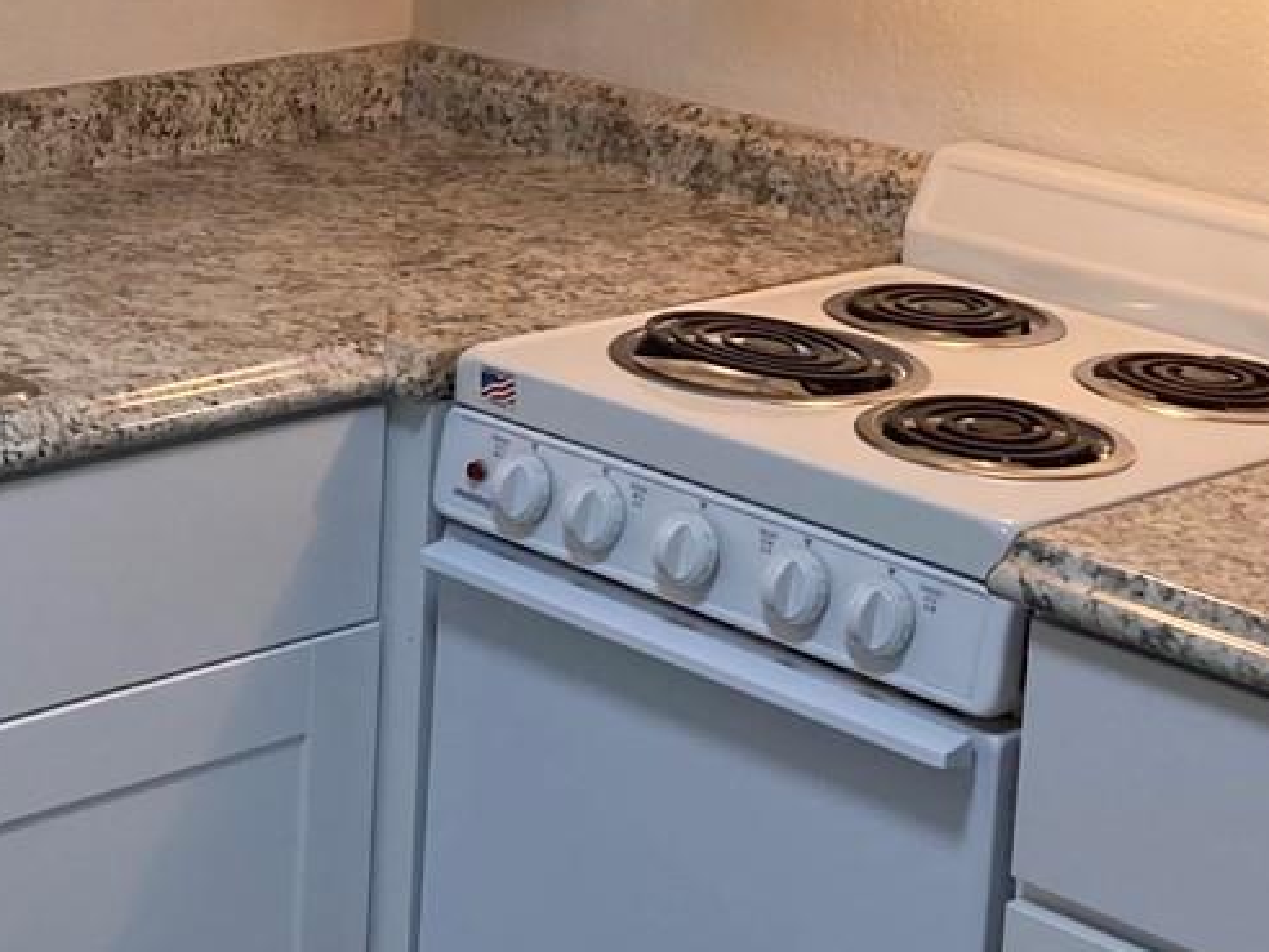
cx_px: 193
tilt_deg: -7.3
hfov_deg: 21.2
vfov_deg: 16.0
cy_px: 46
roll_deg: -1.0
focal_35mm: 91
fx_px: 3336
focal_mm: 3.99
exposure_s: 1/60
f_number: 1.8
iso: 40
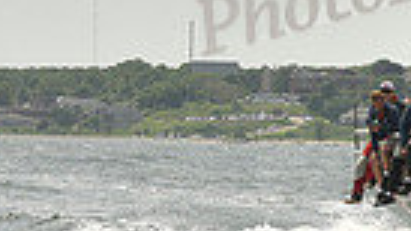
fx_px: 4151
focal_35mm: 381
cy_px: 92
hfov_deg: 5.6
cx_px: 777
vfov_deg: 3.2
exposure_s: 1/1000
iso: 400
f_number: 11
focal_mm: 86
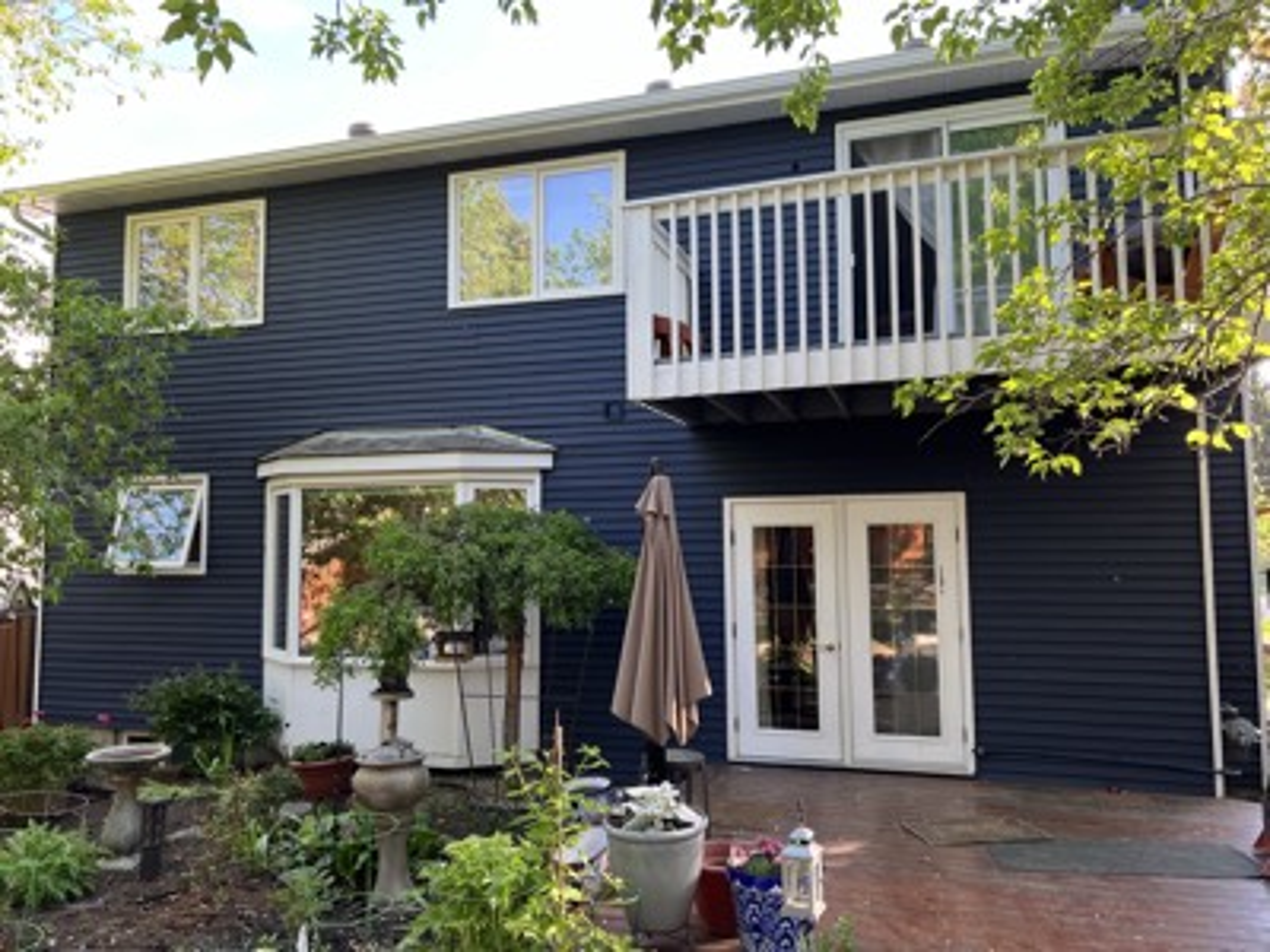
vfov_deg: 53.1
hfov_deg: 67.3
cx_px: 635
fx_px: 954
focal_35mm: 26
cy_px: 476
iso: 40
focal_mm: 5.7
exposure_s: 1/168
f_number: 1.5
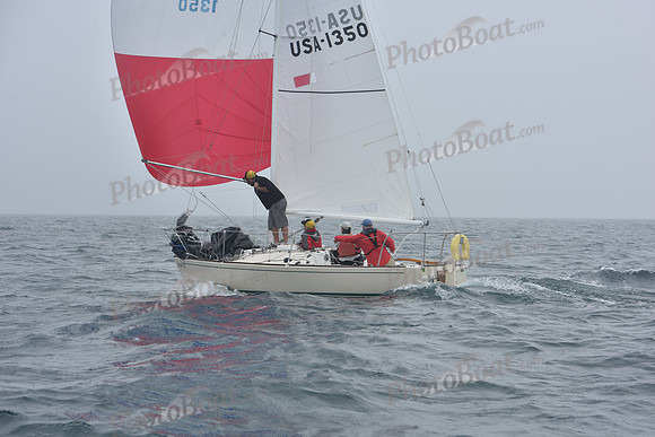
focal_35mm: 85
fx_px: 1547
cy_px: 218
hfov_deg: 23.9
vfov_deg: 16.1
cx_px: 328
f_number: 8
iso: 250
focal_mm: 85
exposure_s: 1/800
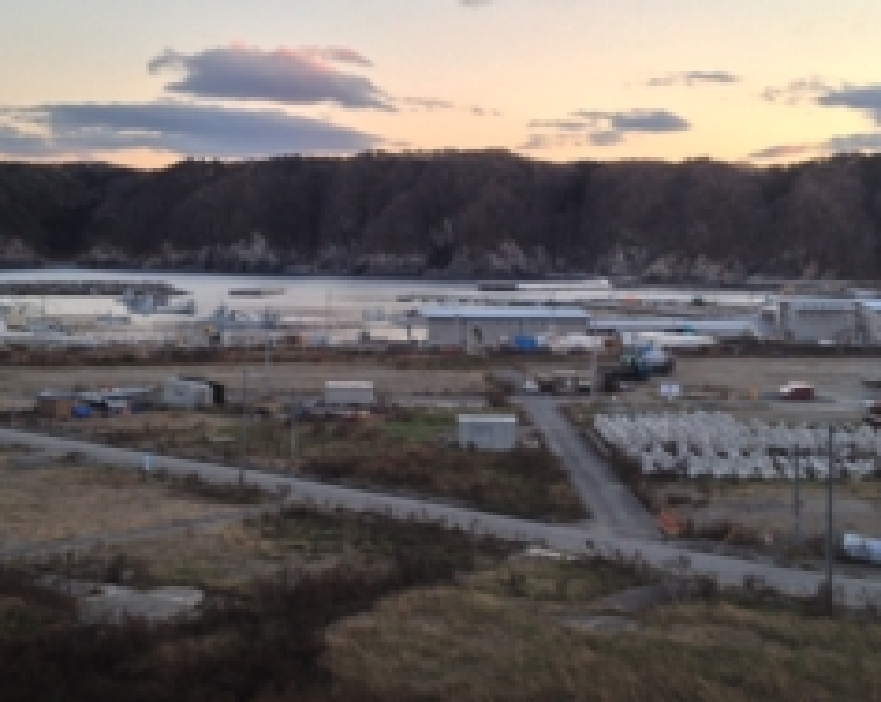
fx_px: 1510
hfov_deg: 32.5
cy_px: 302
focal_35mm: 58
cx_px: 444
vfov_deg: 26.1
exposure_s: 1/120
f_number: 2.4
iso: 80
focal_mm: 4.28
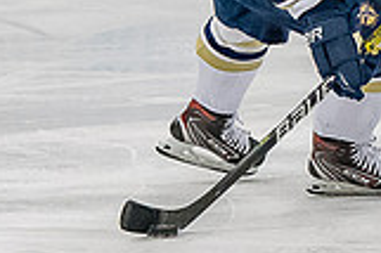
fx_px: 12634
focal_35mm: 1195
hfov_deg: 1.7
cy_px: 84
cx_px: 287
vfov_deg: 1.1
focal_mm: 120
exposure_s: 1/800
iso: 2500
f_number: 3.5
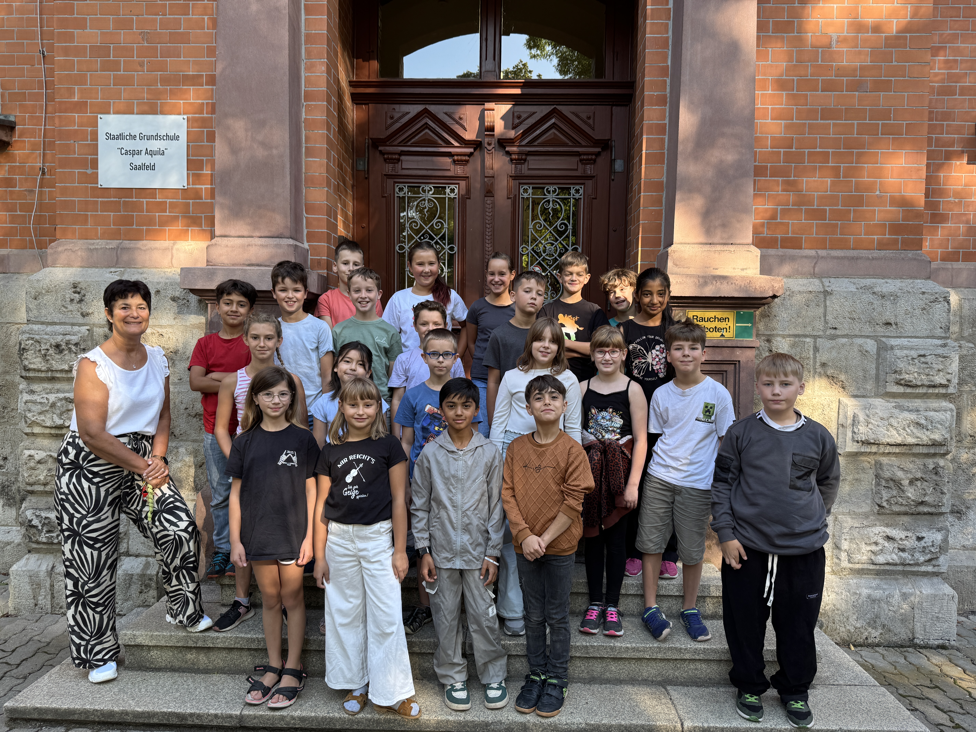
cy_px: 366
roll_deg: -0.5
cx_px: 488
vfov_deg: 56.8
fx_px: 677
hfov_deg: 71.6
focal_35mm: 24
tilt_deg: -2.6
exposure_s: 1/289
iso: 80
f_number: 1.78
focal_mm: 6.76
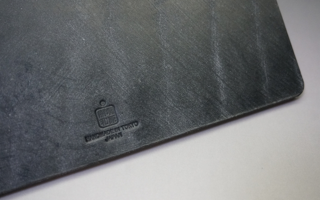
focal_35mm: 46
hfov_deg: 43.5
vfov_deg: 28.0
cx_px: 160
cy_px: 103
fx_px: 401
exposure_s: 1/160
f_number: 5
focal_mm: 30
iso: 2500
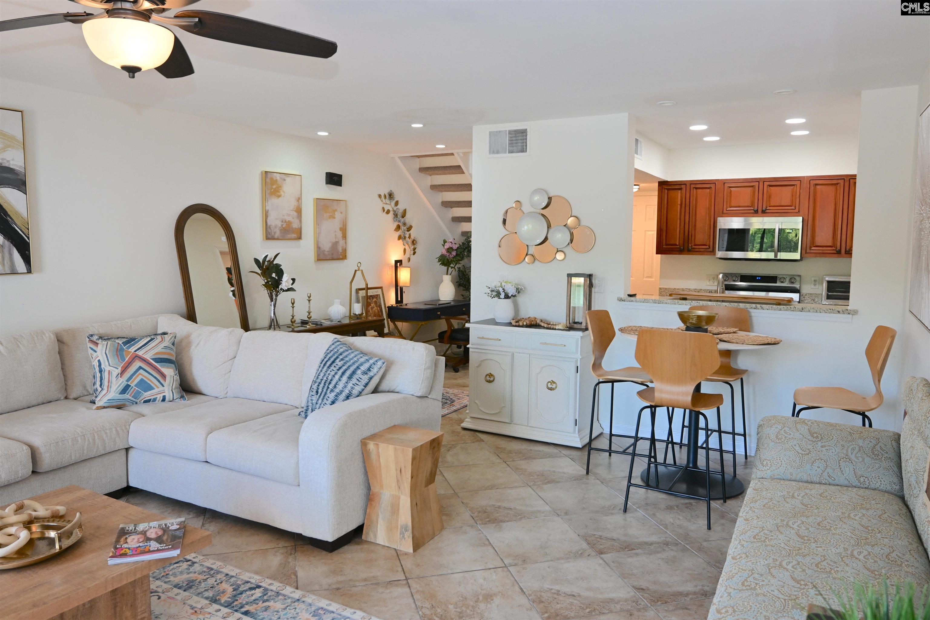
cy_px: 310
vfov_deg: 53.1
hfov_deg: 73.7
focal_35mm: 24
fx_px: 620
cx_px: 465
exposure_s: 1/125
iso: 450
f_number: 4
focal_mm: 16
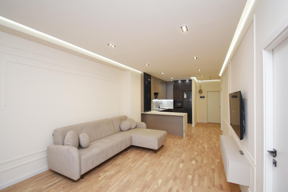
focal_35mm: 15
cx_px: 144
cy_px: 96
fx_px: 120
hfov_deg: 100.4
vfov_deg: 77.3
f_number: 4.5
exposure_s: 1/40
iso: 100
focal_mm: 10
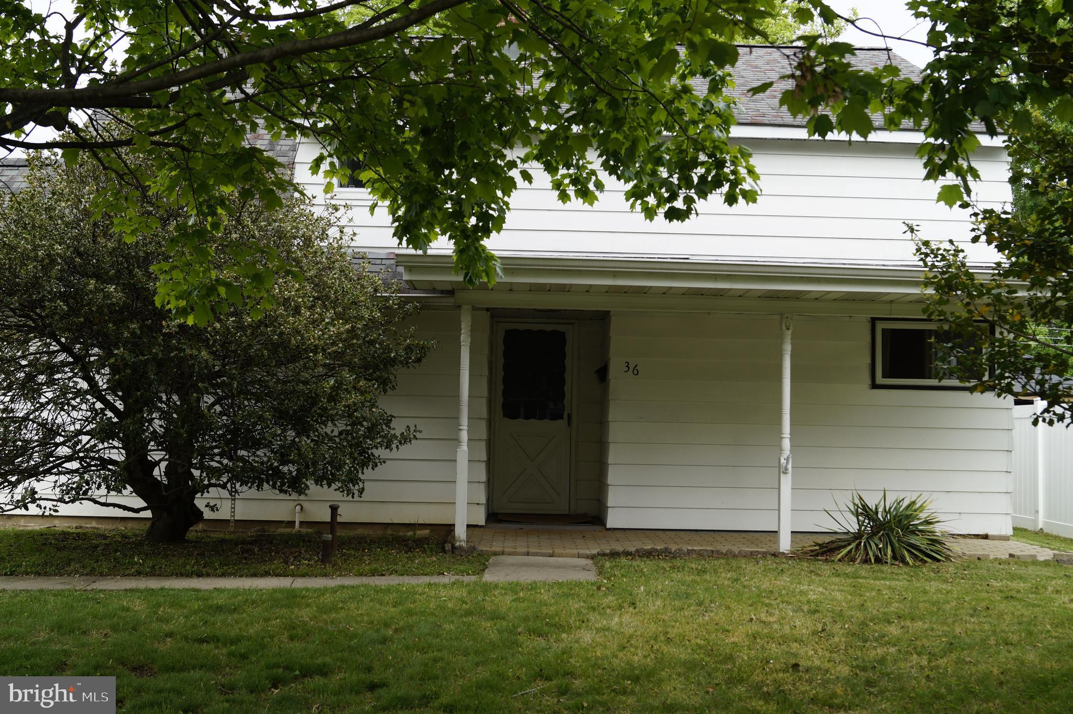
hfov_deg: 53.2
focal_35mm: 36
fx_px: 1072
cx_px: 536
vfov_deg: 36.8
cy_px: 357
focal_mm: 24
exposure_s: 1/100
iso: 100
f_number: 6.3
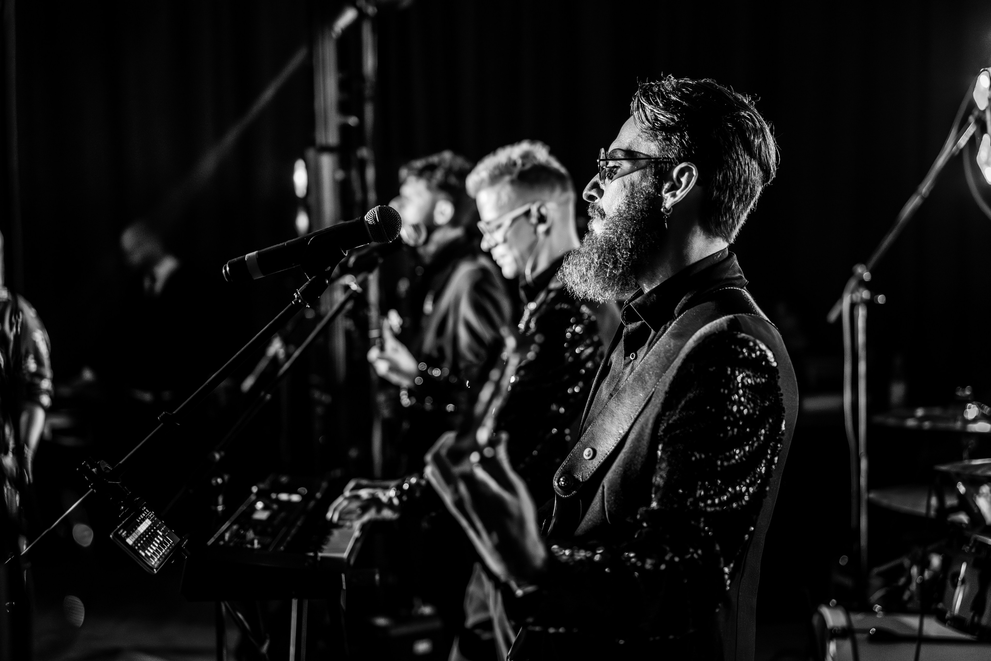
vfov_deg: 27.0
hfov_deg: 39.6
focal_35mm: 50
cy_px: 330
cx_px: 496
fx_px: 1376
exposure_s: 1/250
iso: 4000
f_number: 2
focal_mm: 50
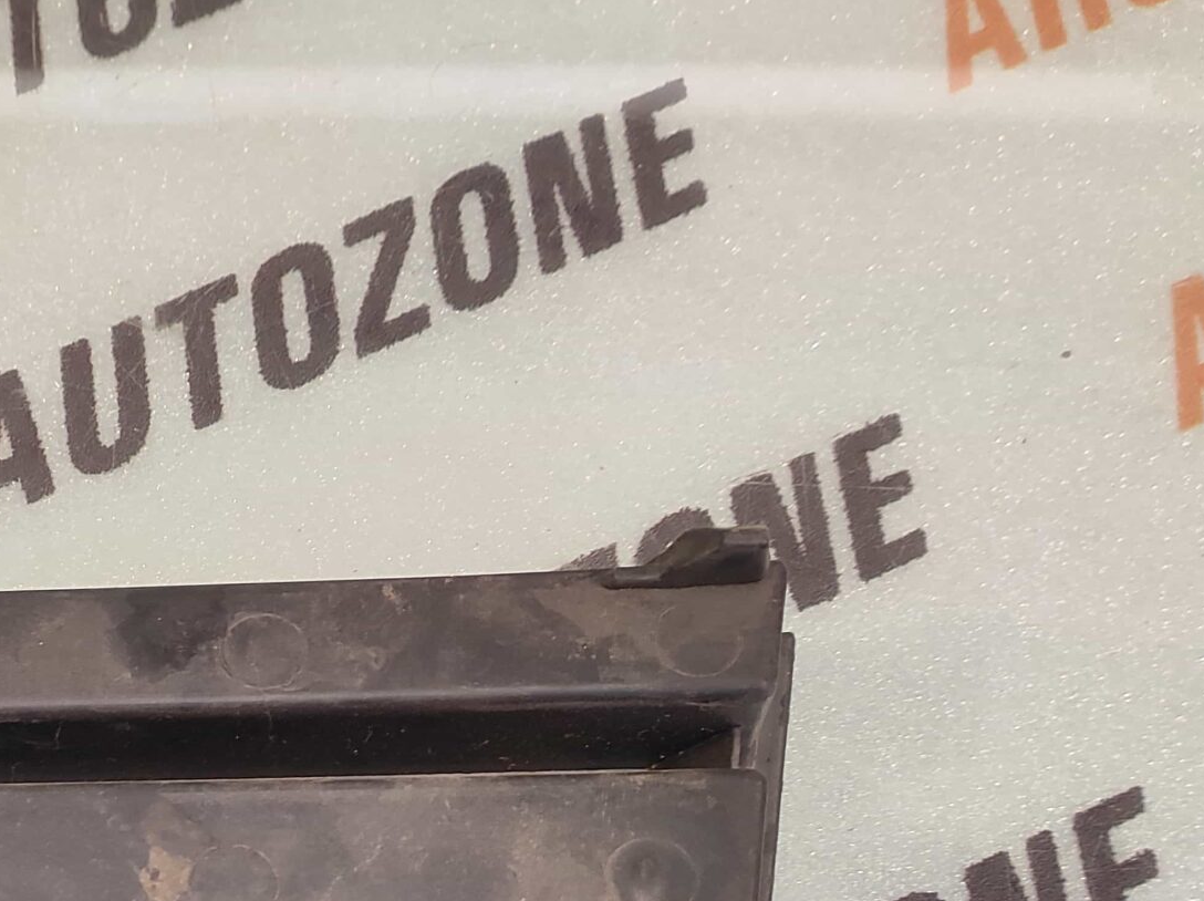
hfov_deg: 43.0
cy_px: 899
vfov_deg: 33.0
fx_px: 1390
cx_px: 128
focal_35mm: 40
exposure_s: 1/33
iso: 178
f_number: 1.79
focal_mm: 4.74
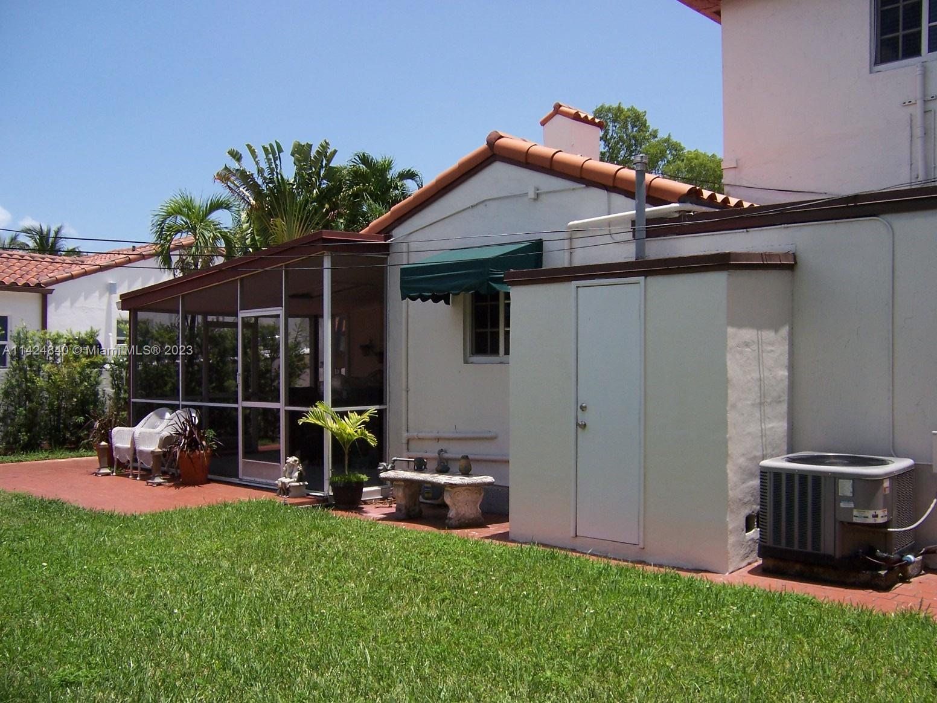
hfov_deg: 55.4
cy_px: 352
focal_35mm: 33
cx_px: 468
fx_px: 893
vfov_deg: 42.9
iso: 80
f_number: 3.4
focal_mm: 5.5
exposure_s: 1/1000
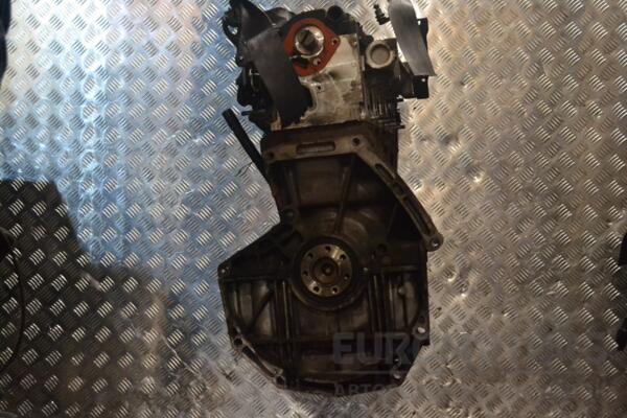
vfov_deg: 29.9
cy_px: 209
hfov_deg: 43.6
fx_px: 784
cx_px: 314
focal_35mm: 45
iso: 3200
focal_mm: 30
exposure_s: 1/125
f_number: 5.6
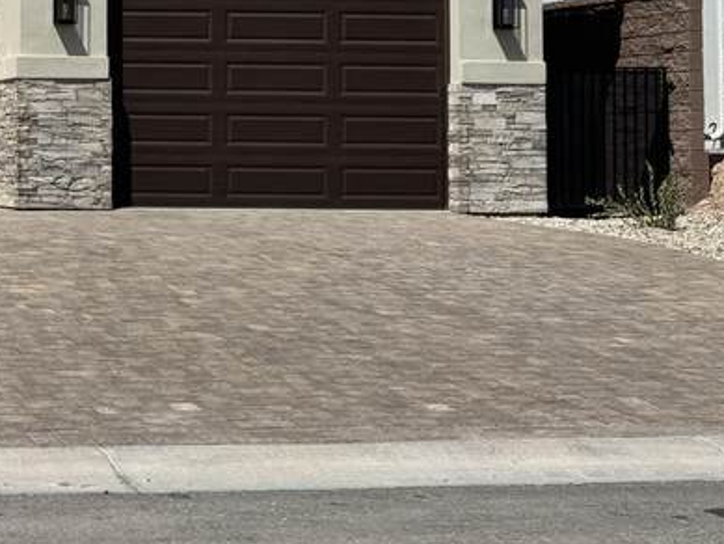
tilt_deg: +1.6
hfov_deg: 20.9
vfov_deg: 18.4
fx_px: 1653
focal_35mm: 79
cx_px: -369
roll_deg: +0.6
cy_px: 84
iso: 80
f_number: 1.78
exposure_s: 1/7937
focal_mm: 6.76
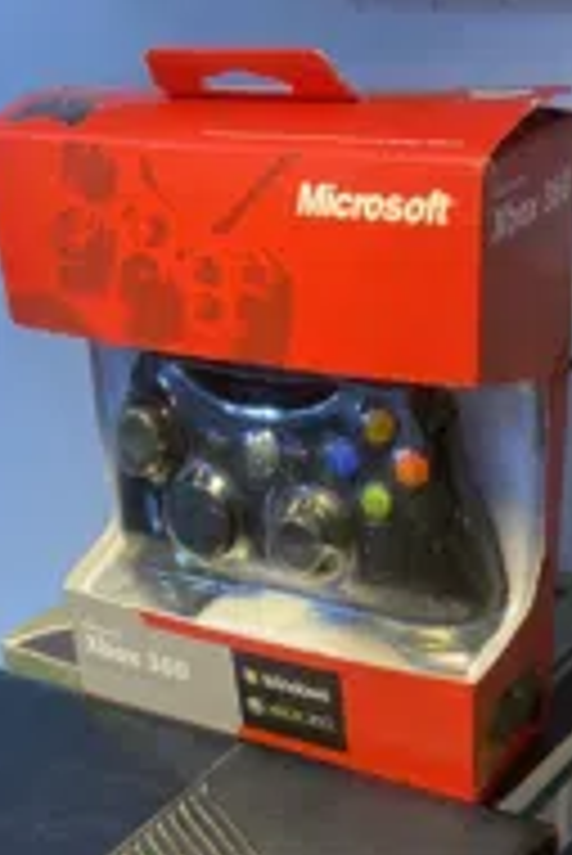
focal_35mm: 57
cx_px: 293
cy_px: 896
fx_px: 1356
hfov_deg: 23.8
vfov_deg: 31.8
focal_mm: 4.25
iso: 200
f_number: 1.8
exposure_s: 1/50
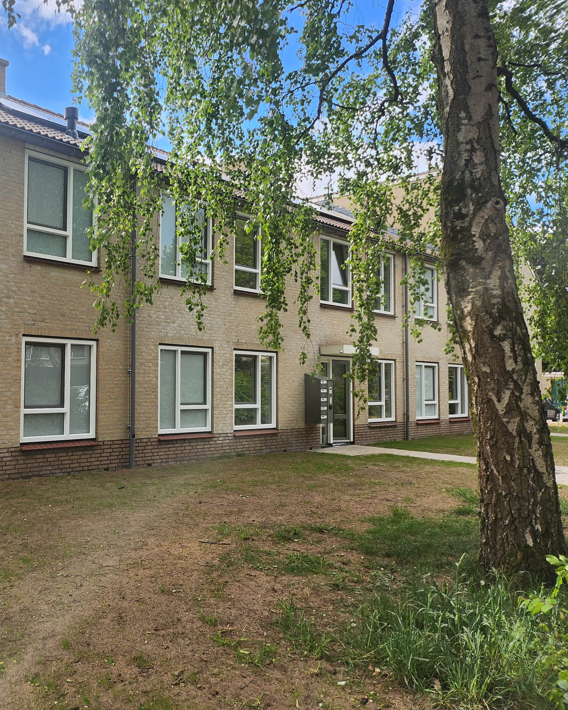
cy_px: 354
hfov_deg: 42.9
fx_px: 672
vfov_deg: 55.7
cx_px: 85
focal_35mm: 32
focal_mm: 5
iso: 50
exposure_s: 1/952
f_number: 1.8
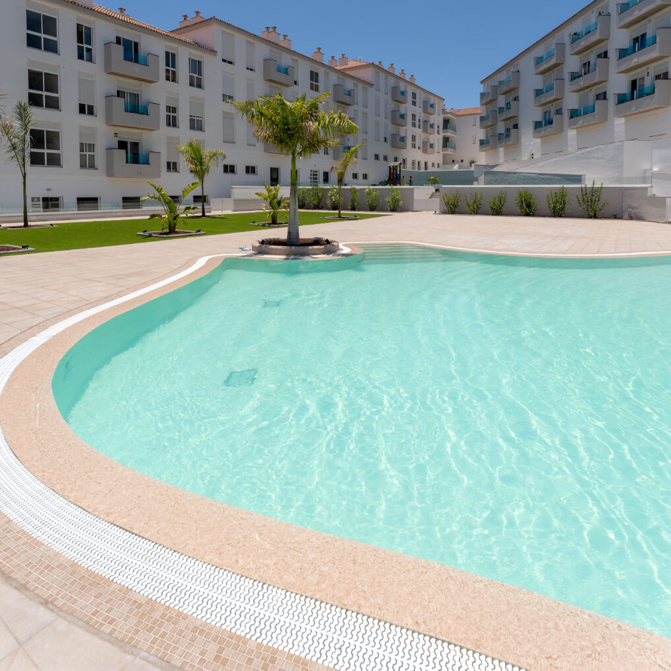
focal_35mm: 18
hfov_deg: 80.7
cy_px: 287
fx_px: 395
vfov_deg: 80.2
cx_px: 338
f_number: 7.1
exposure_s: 1/500
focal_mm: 14
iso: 100
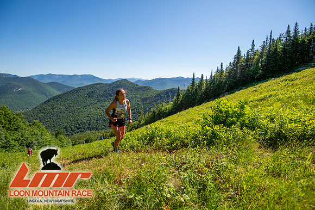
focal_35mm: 16
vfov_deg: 73.7
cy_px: 105
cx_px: 158
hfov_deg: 96.8
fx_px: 140
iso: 100
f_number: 5
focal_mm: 16
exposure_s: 1/500
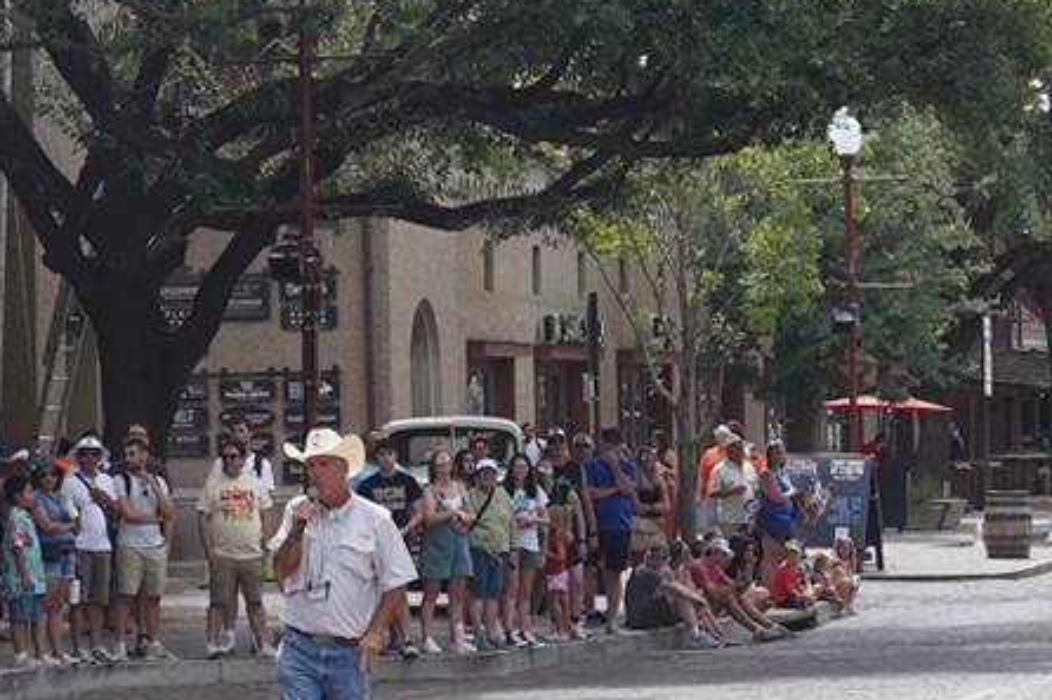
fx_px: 5112
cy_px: 71
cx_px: 241
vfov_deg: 7.8
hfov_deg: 11.7
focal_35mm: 175
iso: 100
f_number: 8
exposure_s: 1/100
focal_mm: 39
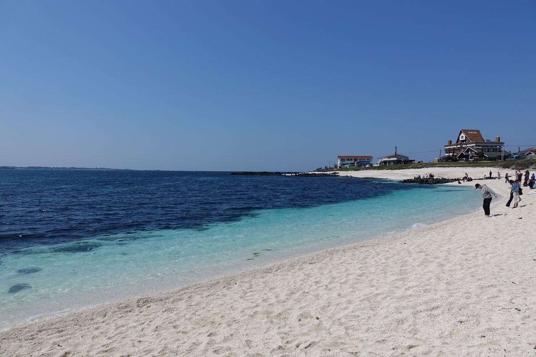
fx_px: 357
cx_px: 268
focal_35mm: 24
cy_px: 178
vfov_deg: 53.1
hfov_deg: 73.7
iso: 100
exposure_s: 1/1250
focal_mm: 8.8
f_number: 5.6
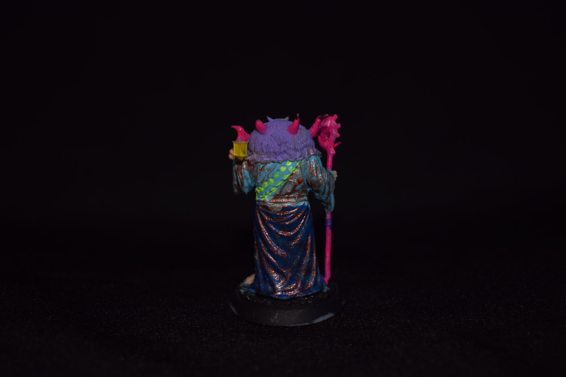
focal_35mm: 54
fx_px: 849
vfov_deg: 25.1
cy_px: 188
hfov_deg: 36.9
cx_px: 283
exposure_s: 1/30
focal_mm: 36
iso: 100
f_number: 4.8
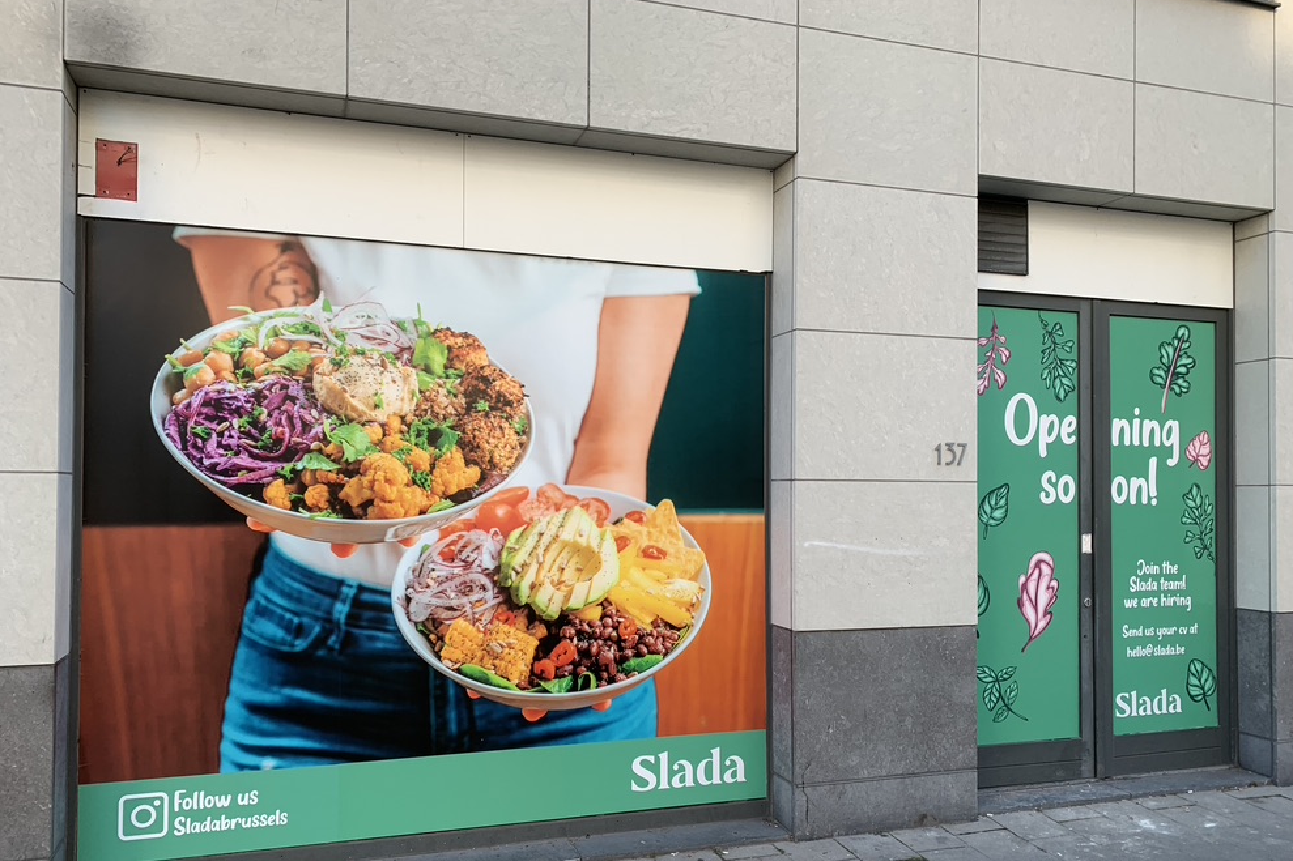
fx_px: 1005
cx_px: 646
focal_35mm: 28
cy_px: 485
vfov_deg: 46.3
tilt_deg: +1.1
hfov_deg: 65.5
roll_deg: -1.2
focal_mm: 4.25
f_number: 1.8
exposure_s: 1/224
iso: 25
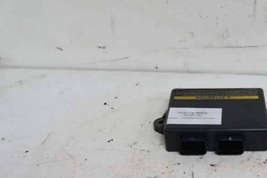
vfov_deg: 25.5
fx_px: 393
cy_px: 109
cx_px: 216
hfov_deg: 36.2
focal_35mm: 53
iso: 1250
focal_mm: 20
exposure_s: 1/60
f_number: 4.5
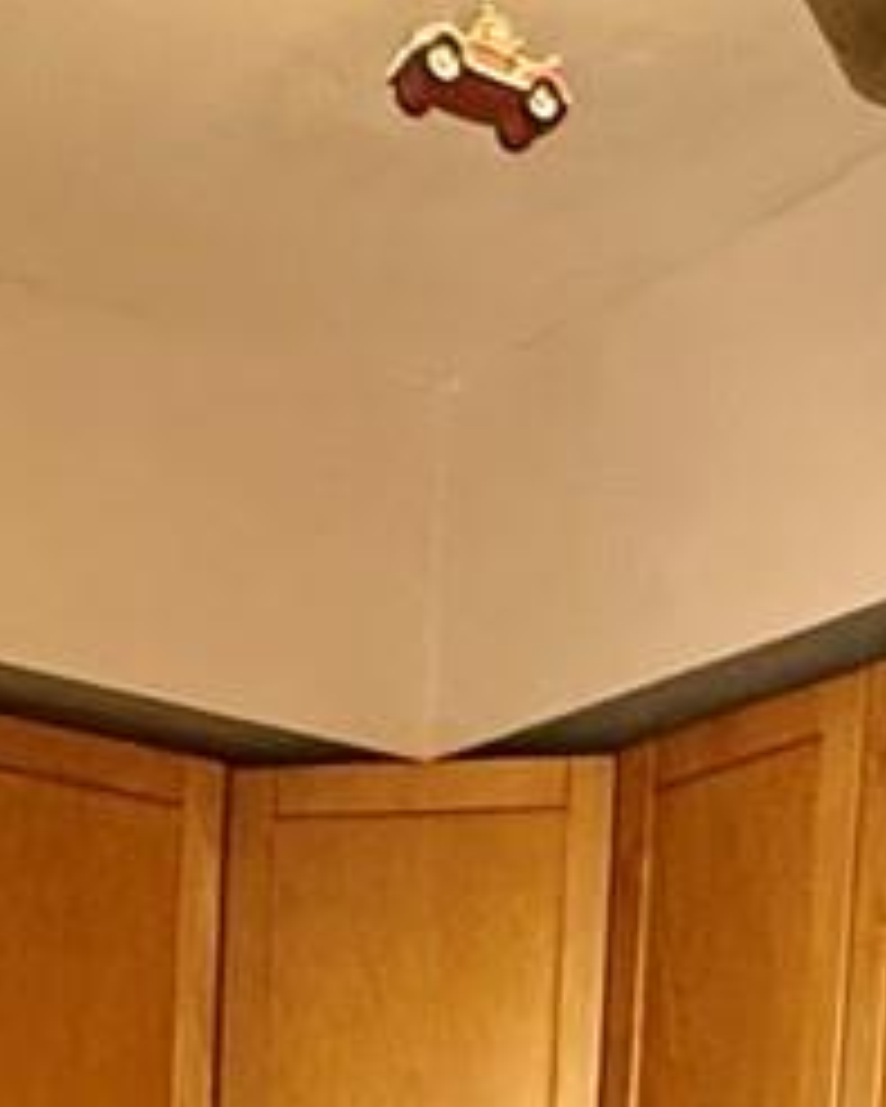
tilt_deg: -11.2
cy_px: 2192
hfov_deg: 17.1
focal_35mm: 89
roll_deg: -1.4
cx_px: 135
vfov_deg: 16.5
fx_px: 2915
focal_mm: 2.22
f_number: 2.2
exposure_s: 1/46
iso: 500
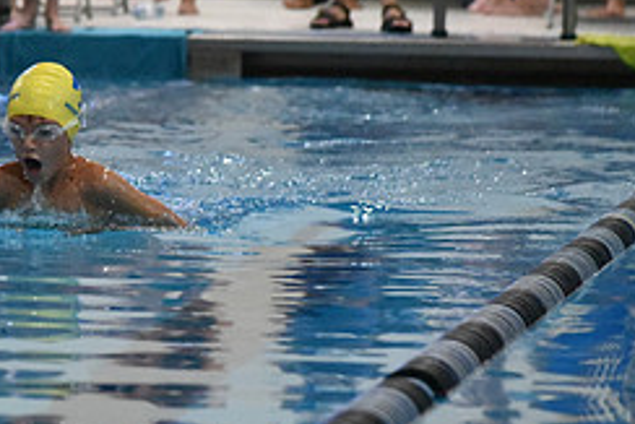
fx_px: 5030
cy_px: 196
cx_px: 42
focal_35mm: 285
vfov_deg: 4.8
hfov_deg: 7.2
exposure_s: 1/640
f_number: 4
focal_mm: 120
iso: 10000
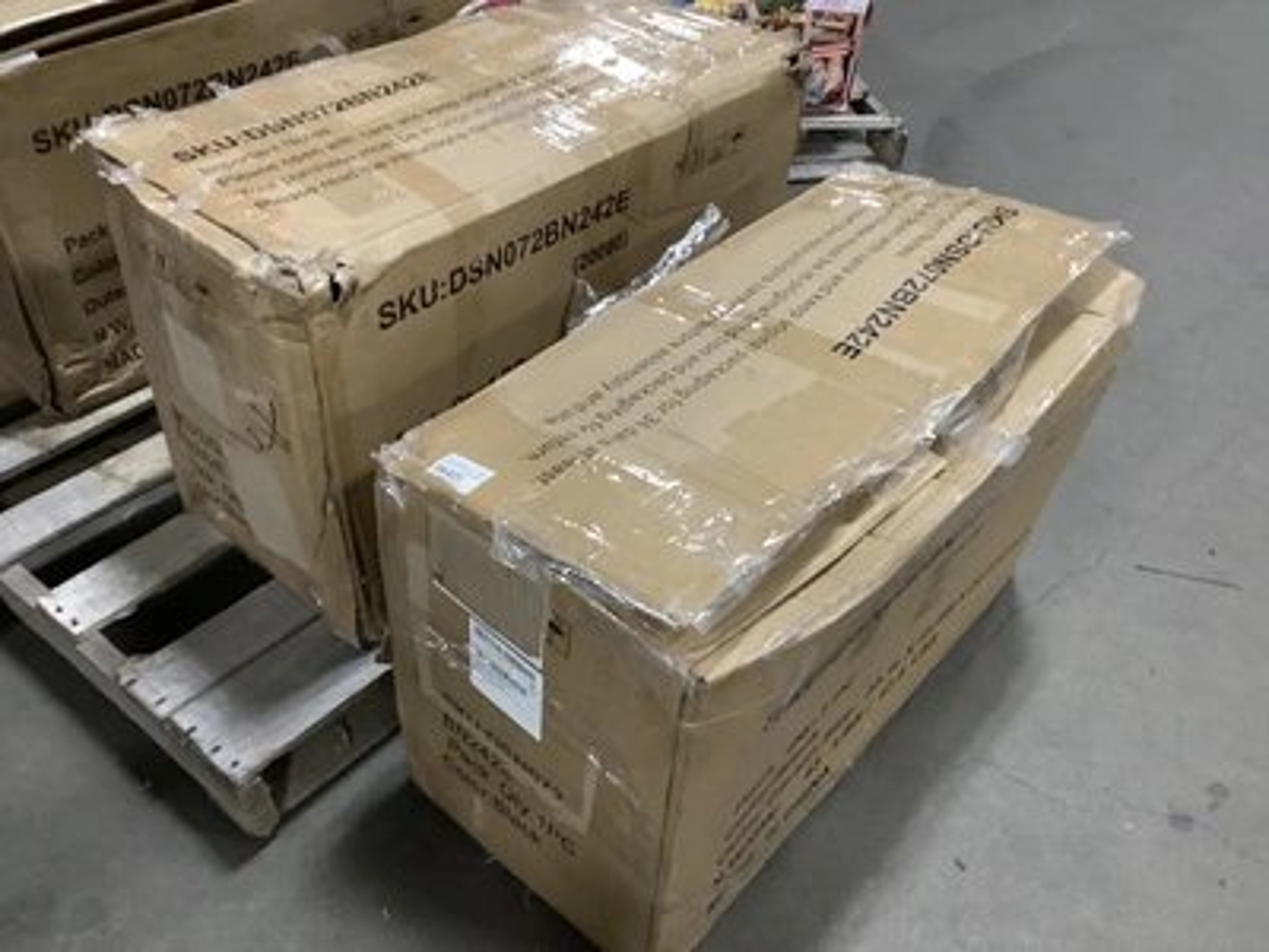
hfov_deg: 58.4
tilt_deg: -38.9
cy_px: 476
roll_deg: -3.1
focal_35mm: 31
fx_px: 1136
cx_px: 634
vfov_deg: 45.4
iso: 320
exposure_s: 1/30
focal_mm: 3.3
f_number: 2.4
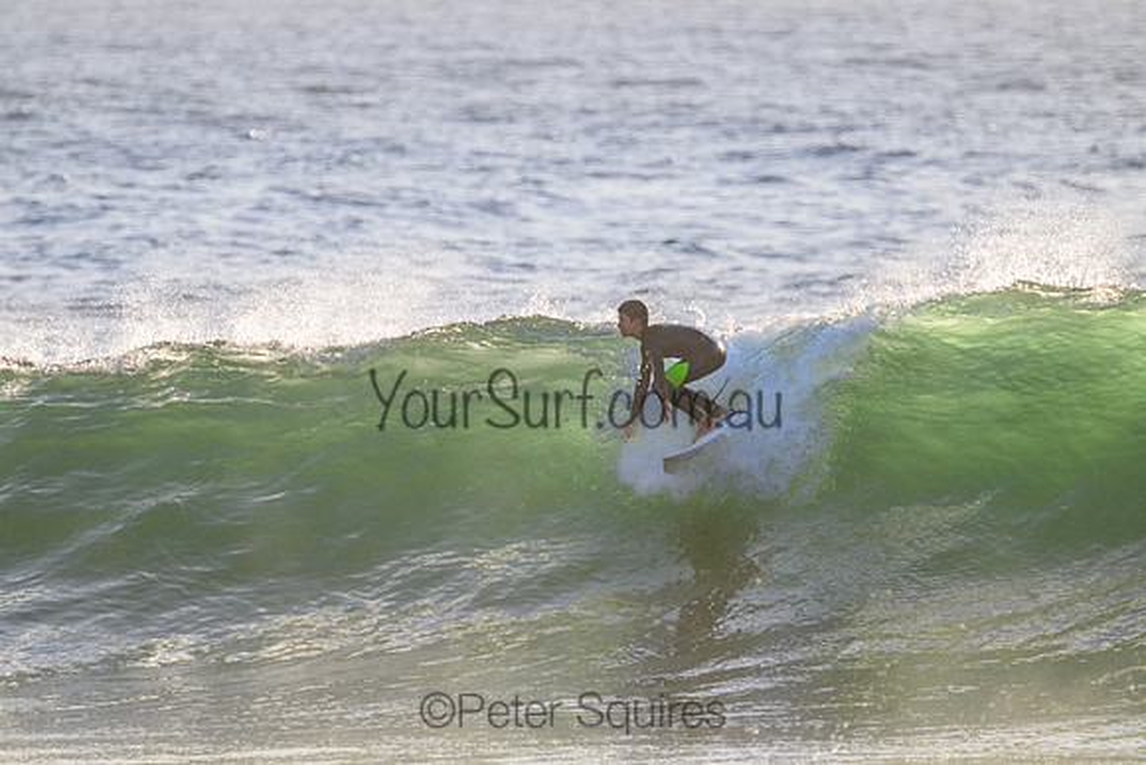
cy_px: 382
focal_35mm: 800
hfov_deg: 2.6
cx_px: 573
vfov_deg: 1.7
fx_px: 25471
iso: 1250
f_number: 11
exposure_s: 1/2000
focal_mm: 800
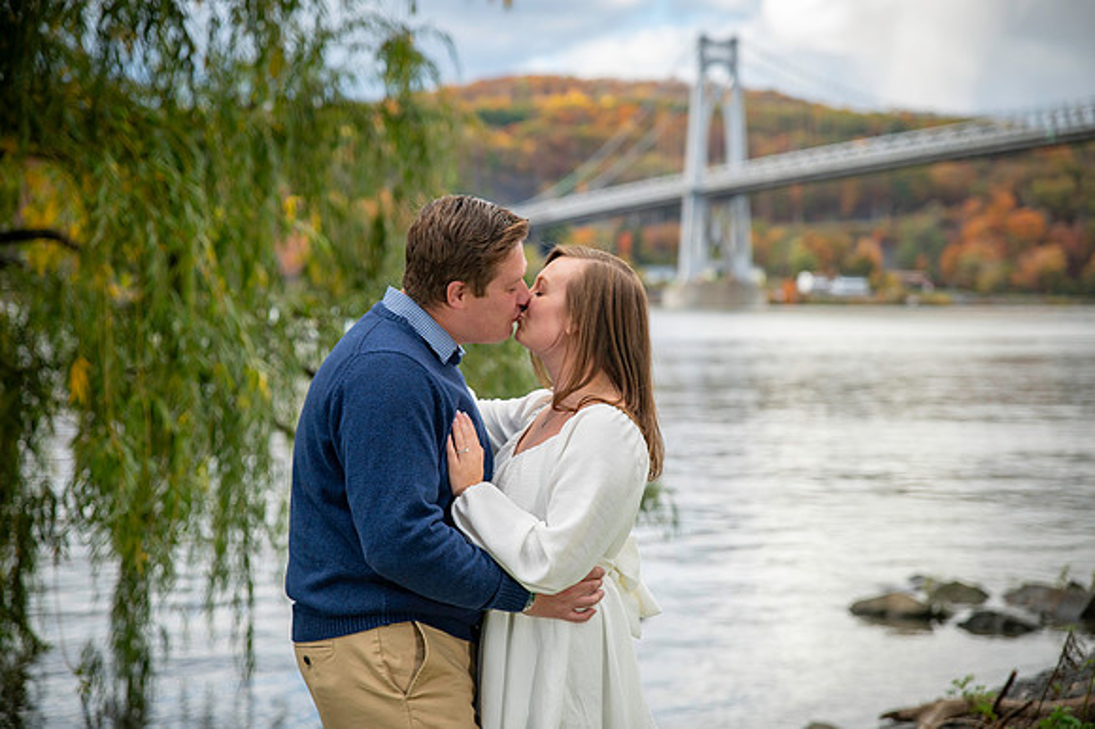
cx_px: 548
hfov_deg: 28.2
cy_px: 364
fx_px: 2182
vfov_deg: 19.0
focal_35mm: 72
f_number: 2.8
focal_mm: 70
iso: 640
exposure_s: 1/3200
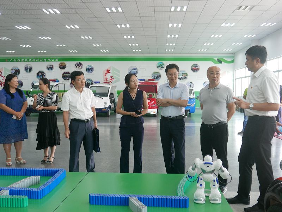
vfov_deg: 46.8
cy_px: 106
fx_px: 244
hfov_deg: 60.0
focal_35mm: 30
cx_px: 141
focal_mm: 13.4
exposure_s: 1/80
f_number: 2.2
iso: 500
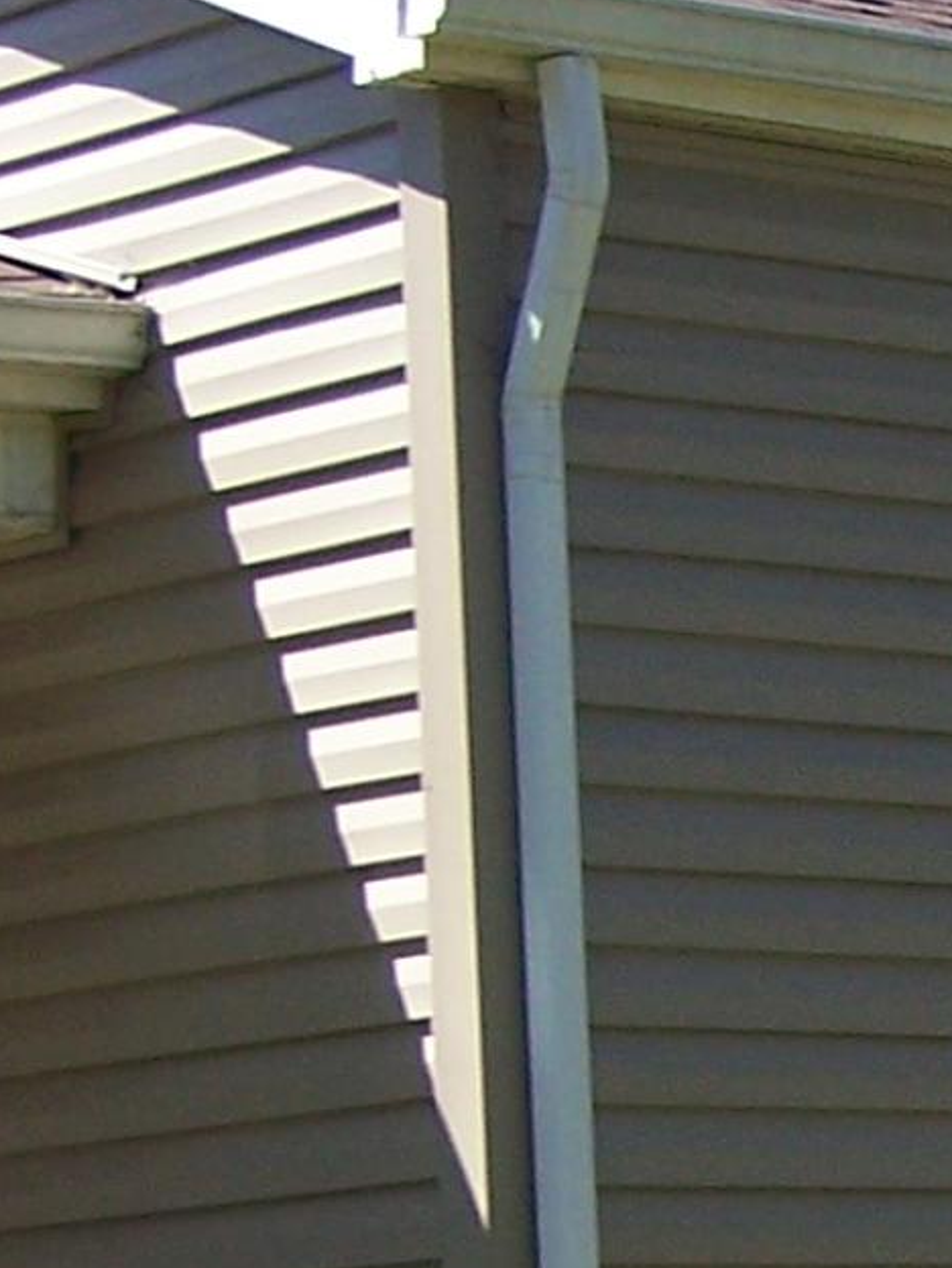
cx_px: 1418
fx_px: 6704
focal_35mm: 183
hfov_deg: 8.0
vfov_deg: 10.7
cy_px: 1433
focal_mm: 6.3
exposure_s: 1/640
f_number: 2.8
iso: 80
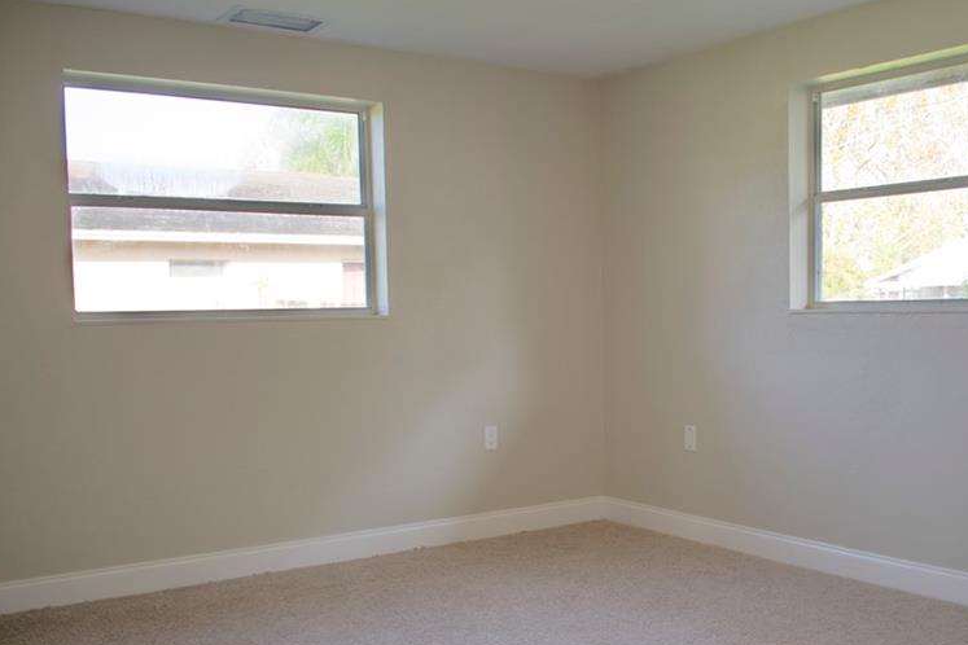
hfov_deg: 51.5
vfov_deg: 35.7
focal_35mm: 37
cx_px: 590
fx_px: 995
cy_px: 418
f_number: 3.5
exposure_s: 1/50
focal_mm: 18
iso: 100
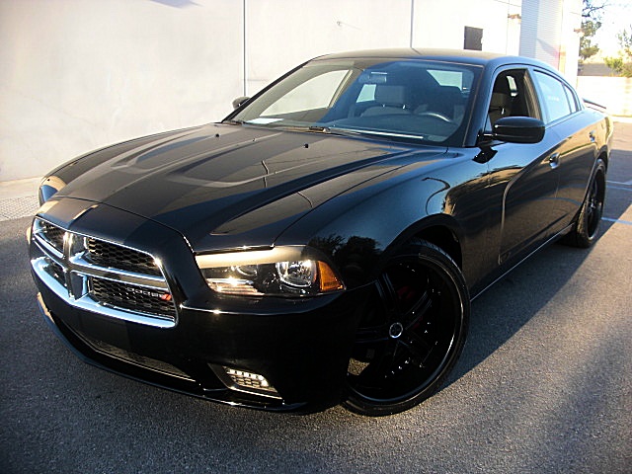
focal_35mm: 36
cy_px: 237
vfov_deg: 39.7
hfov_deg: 51.4
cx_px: 316
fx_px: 657
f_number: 2.8
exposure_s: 1/100
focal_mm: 6.3
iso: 50
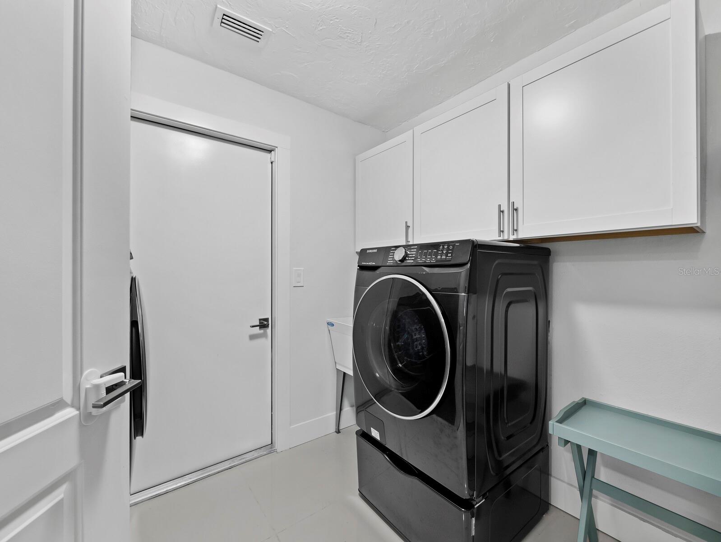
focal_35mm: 14
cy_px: 271
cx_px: 360
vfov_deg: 85.7
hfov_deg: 102.0
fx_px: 292
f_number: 11
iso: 320
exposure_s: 1.3
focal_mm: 7
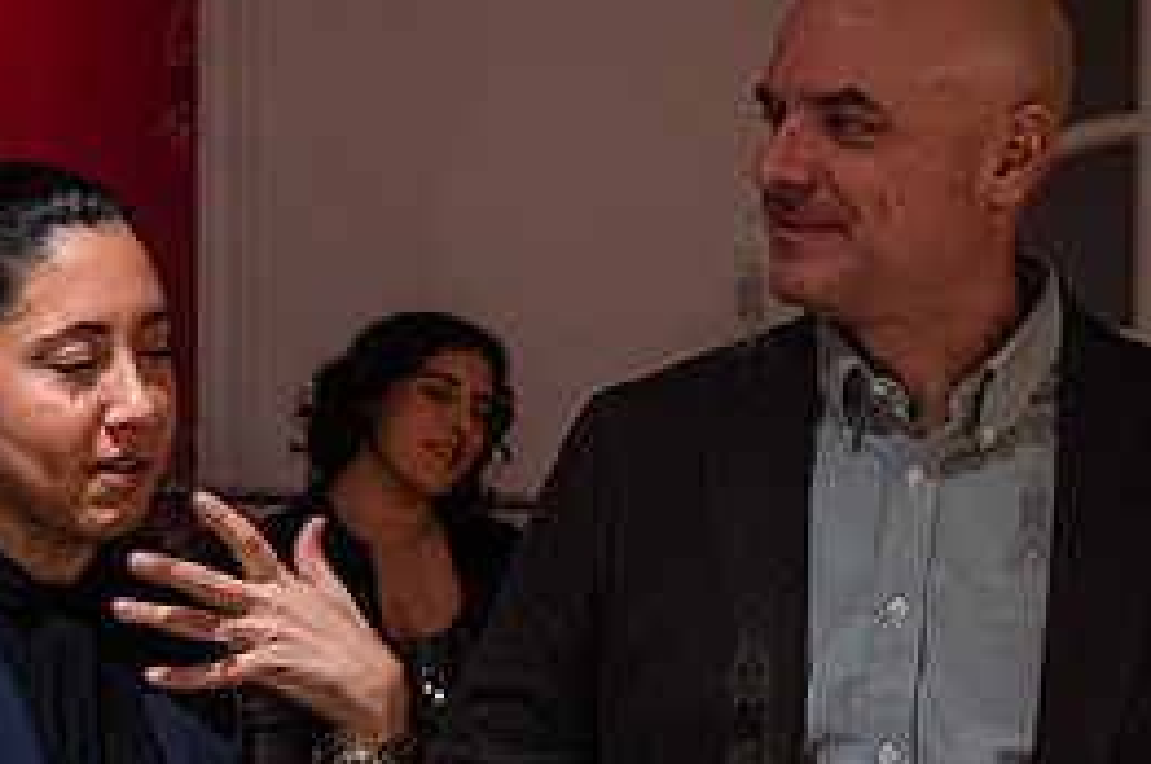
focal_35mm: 84
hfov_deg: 23.6
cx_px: 119
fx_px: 2682
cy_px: 488
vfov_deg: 16.2
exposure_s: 1/160
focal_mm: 35
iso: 16000
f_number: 2.8
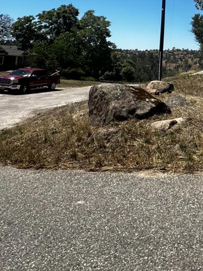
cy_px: 34
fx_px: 289
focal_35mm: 37
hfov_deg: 34.8
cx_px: 207
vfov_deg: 46.0
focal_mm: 2.22
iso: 50
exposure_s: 1/1949
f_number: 2.2
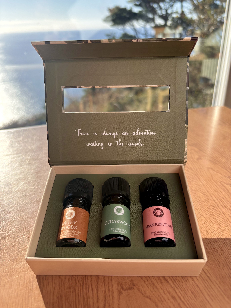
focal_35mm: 26
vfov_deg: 67.3
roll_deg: +1.2
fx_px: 231
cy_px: 154
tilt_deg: -27.0
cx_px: 116
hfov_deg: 53.1
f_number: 1.6
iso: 50
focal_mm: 5.96
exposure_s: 1/1295
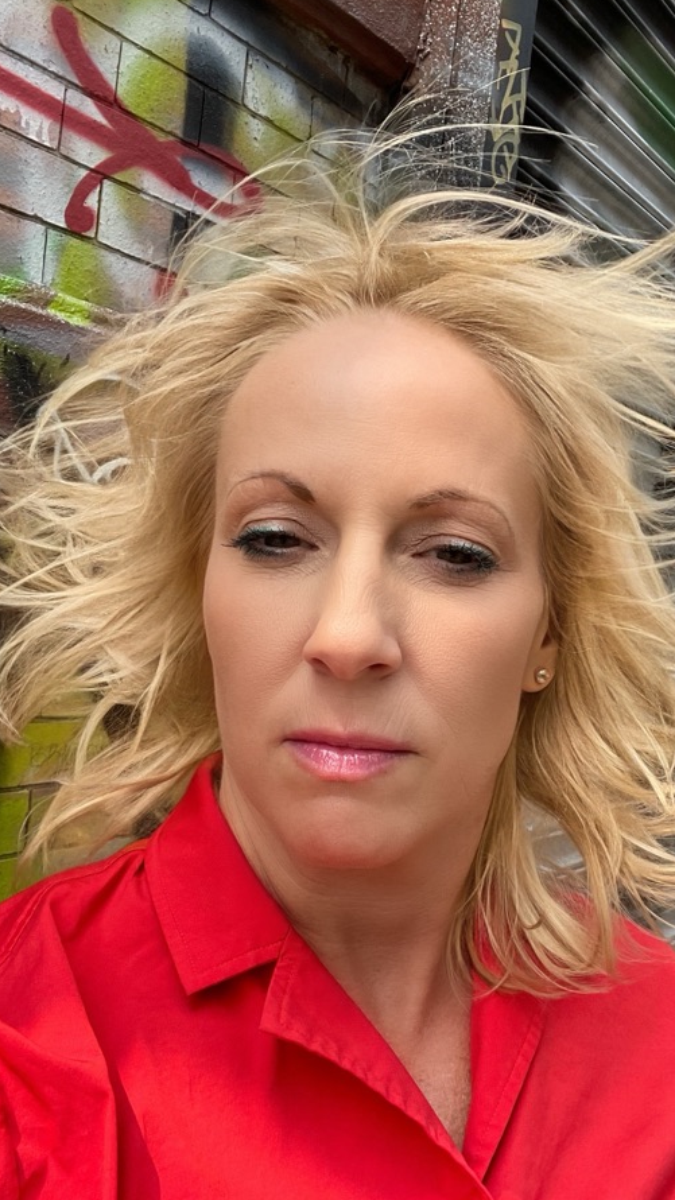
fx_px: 1050
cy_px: 599
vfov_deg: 59.5
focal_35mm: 33
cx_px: 429
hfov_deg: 35.4
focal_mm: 2.71
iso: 25
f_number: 2.2
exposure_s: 1/344
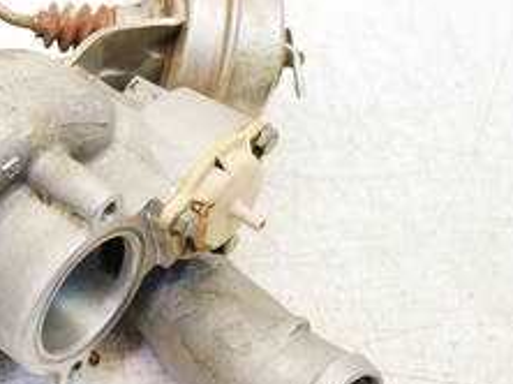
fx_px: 962
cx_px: 30
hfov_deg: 28.4
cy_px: 187
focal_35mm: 65
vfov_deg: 22.5
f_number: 3.8
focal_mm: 15
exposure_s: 1/60
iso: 640
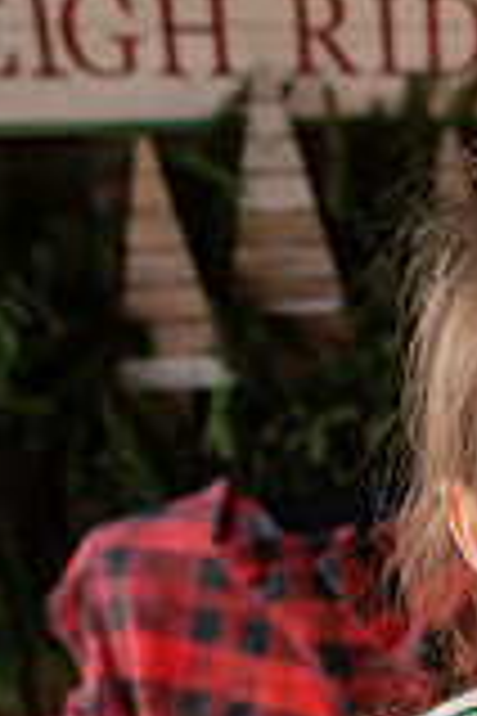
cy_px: 851
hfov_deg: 18.7
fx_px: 1351
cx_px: 598
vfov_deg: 26.5
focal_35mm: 68
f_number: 4
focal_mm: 24
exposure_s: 1/250
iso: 400
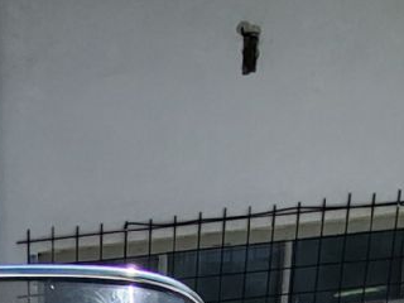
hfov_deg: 21.8
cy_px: 746
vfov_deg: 13.4
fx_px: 910
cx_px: -159
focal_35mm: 78
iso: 32
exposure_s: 1/2930
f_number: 2.2
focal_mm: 1.74
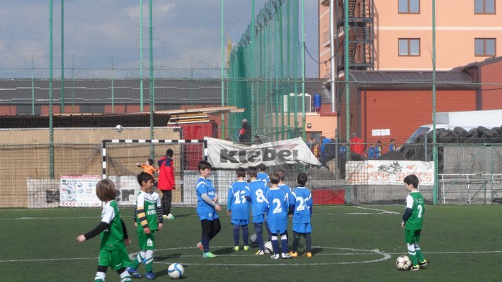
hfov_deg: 19.4
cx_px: 279
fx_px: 1464
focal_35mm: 110
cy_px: 178
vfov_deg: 11.0
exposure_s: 1/750
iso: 80
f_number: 4.5
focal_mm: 14.3
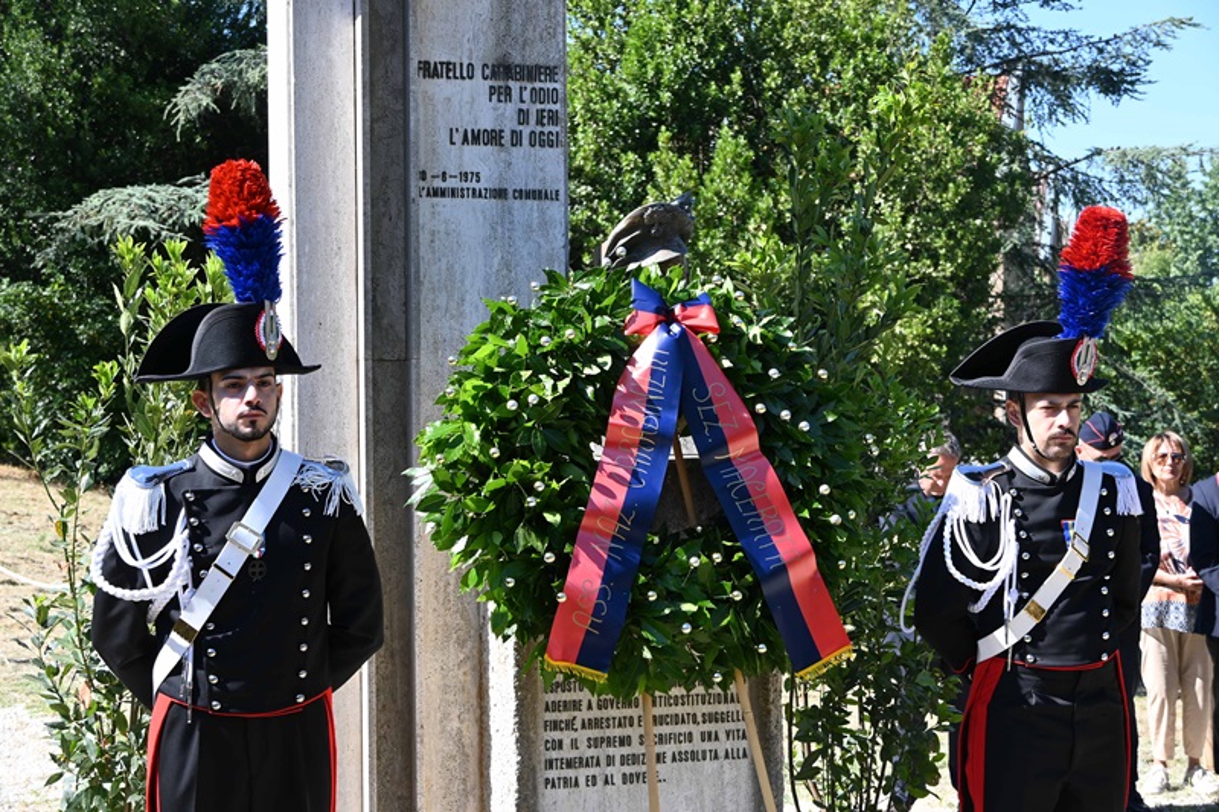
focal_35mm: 56
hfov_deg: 35.9
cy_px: 406
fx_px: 1879
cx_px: 610
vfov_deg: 24.4
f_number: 5.6
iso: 125
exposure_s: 1/250
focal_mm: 37
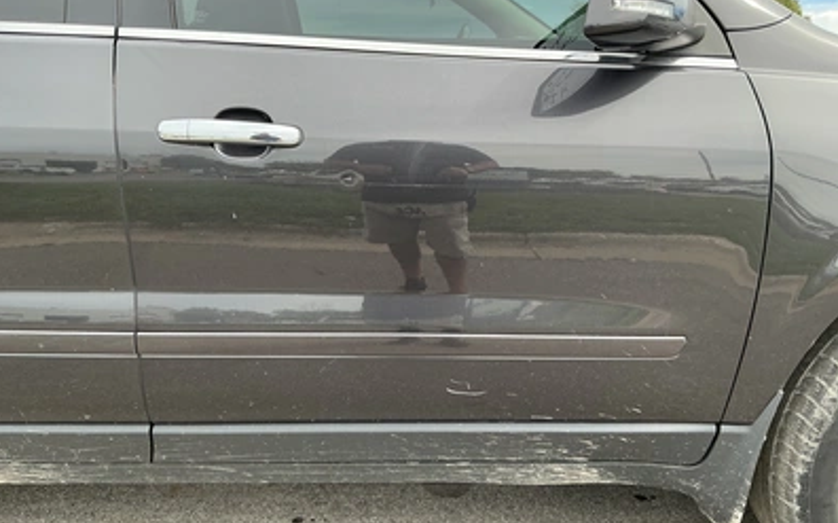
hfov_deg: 62.9
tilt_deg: -13.7
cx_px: 417
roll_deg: -0.5
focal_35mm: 30
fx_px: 685
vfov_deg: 41.8
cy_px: 256
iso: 25
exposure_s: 1/340
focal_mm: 3
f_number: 1.8
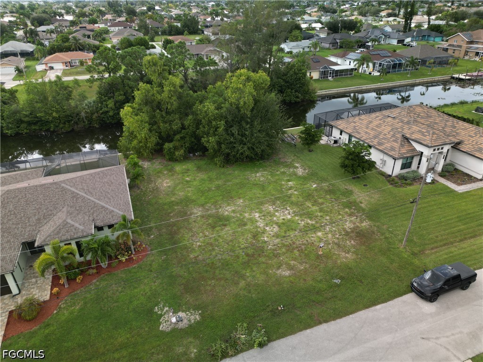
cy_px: 181
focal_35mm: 24
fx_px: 335
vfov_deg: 56.8
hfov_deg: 71.6
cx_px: 242
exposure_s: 1/30
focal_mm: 6.72
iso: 100
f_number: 1.7
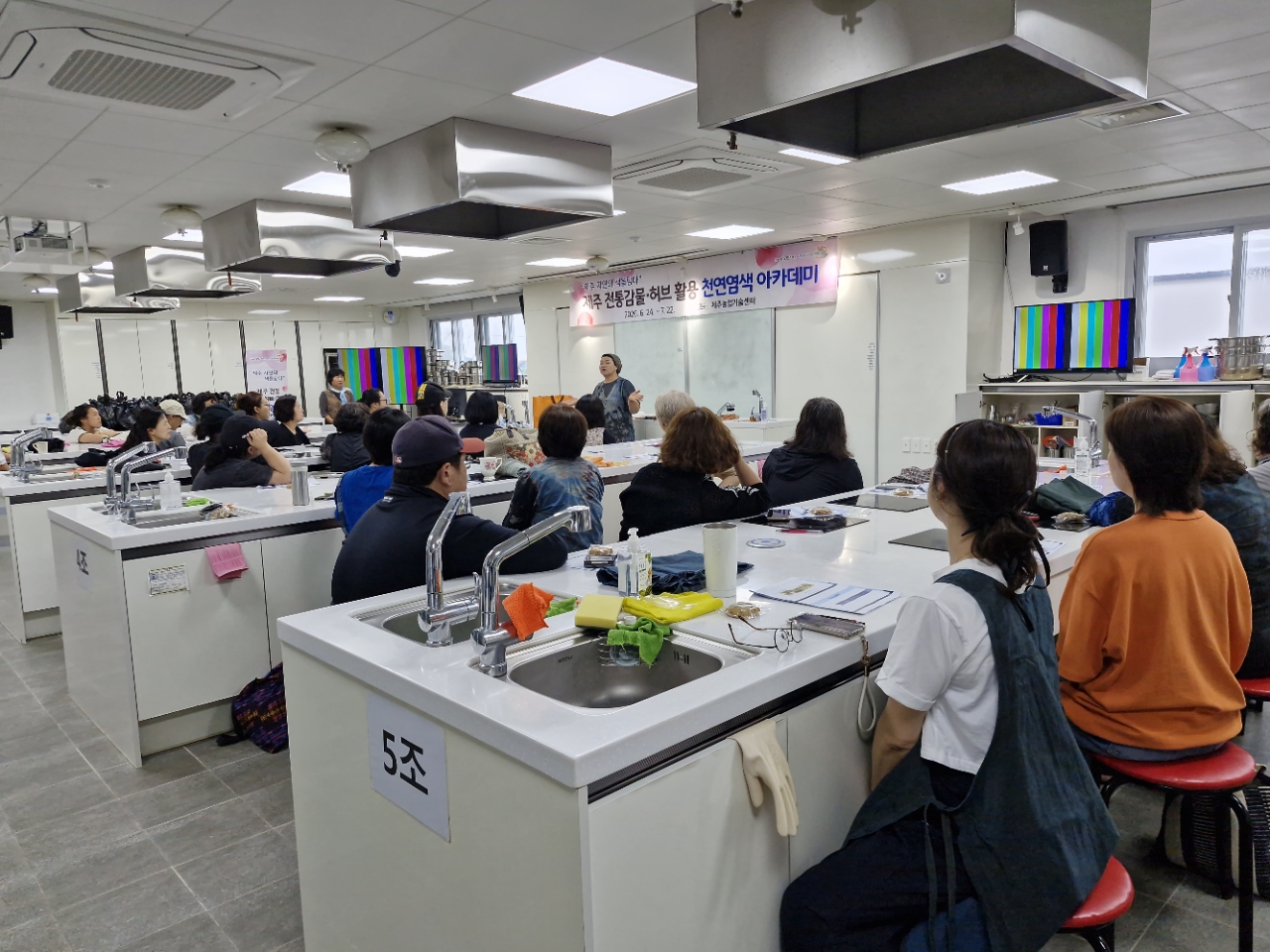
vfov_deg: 58.9
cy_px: 476
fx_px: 844
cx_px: 635
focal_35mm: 23
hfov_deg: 73.9
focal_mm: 5.54
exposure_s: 1/120
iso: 80
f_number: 1.8
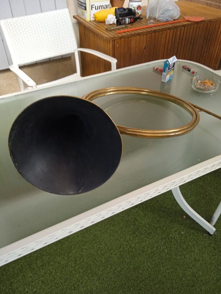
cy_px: 147
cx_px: 110
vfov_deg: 63.4
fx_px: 238
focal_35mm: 28
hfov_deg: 49.8
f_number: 2.2
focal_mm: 3.43
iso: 199
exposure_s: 1/100
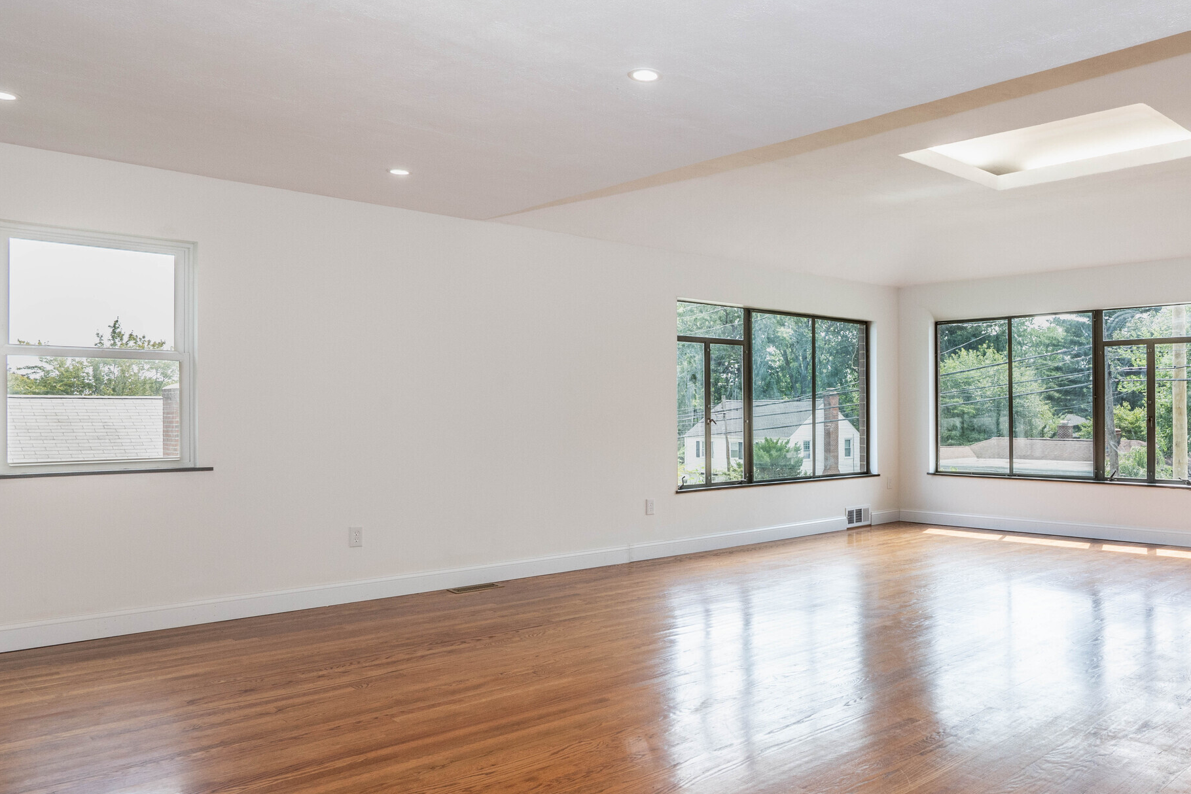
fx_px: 893
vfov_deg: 47.9
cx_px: 789
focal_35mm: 27
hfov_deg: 65.7
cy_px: 420
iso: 400
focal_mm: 16
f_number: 11
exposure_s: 1/80
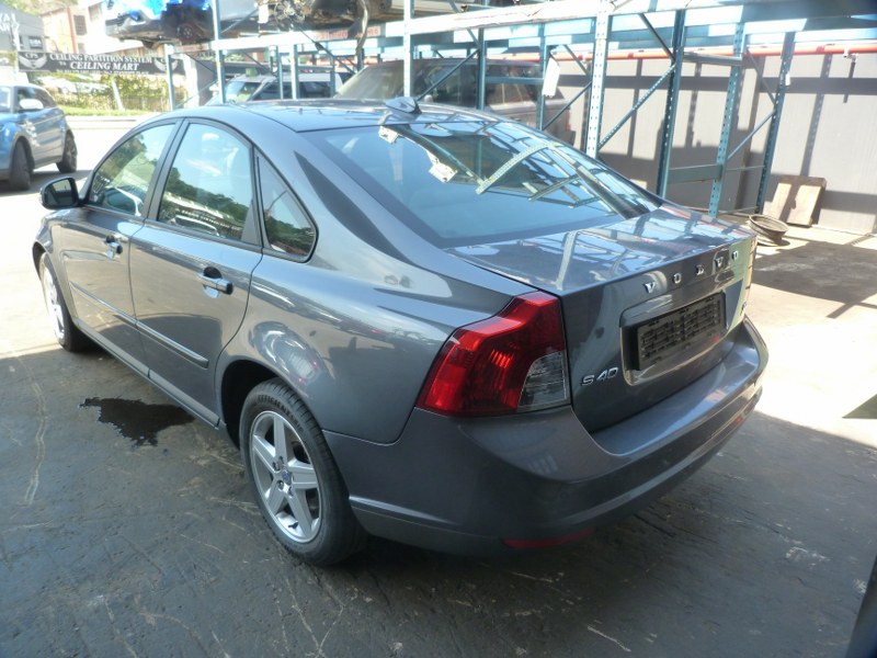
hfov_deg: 69.4
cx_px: 438
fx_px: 633
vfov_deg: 54.9
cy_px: 329
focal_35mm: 25
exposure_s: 1/125
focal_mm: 4.5
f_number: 2.8
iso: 125
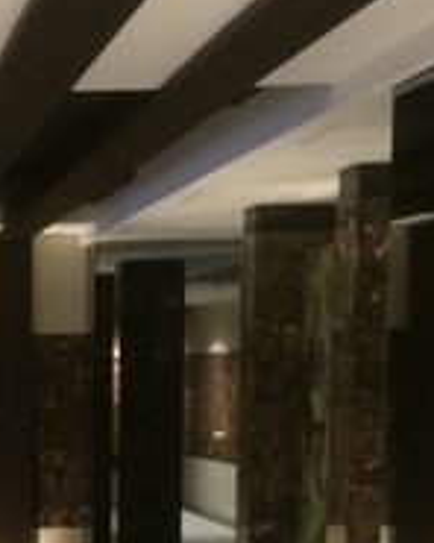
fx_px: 1573
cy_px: 549
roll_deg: +2.8
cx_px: -191
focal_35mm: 98
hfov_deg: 14.7
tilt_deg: -8.9
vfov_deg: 19.0
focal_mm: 4.15
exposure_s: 1/17
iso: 320
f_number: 2.2
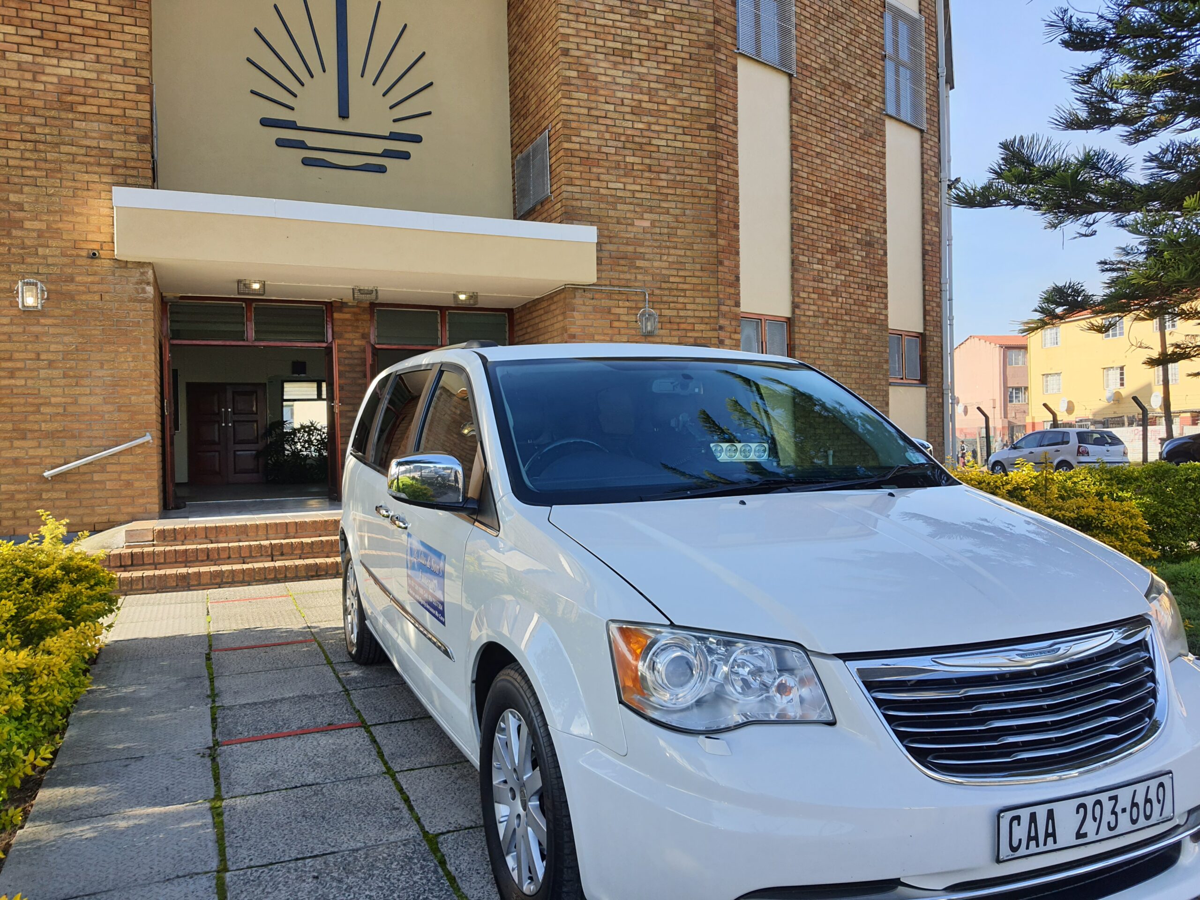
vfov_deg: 53.1
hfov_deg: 67.3
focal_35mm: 26
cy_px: 450
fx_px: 901
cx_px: 600
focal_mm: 4.32
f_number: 1.7
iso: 50
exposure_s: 1/736
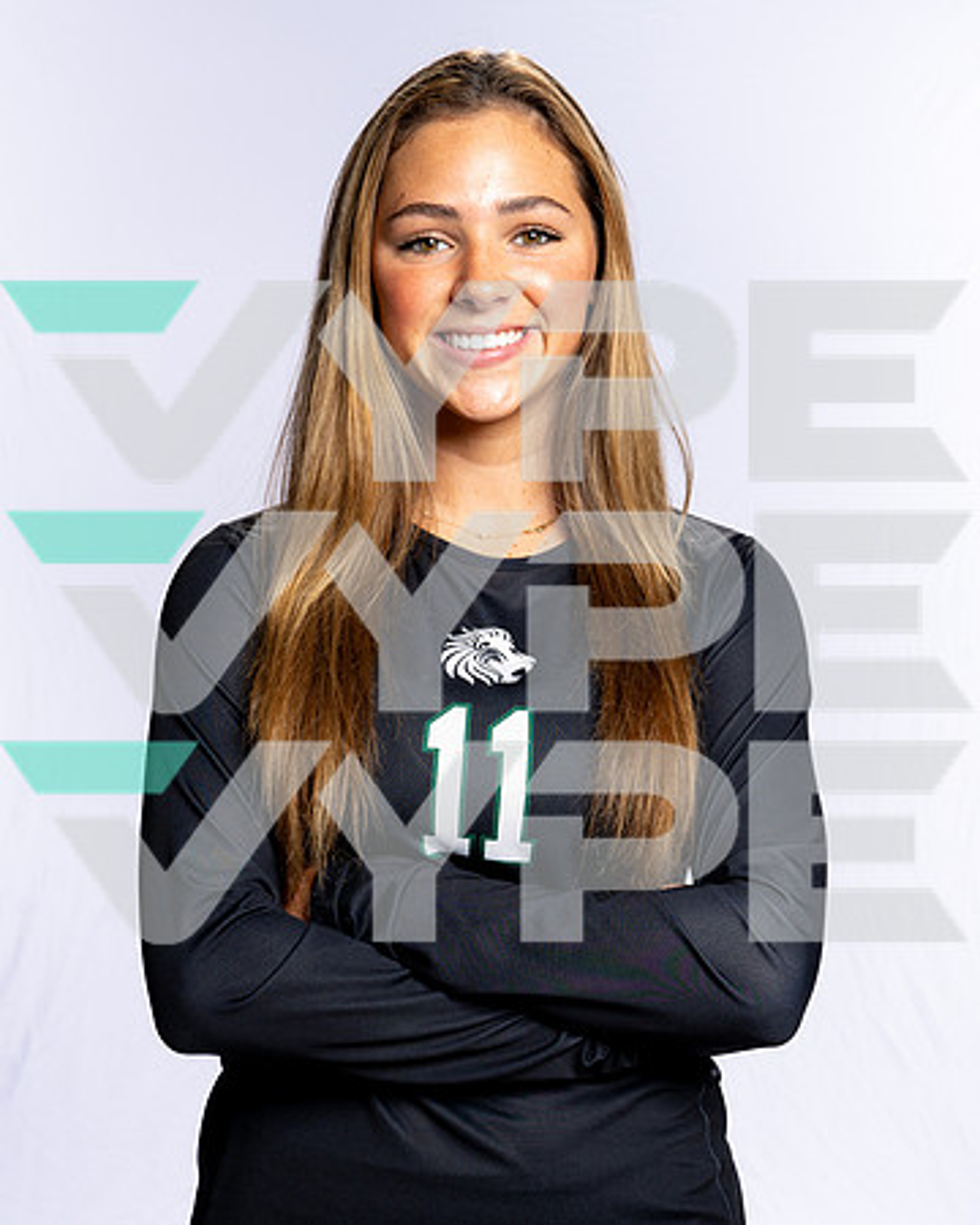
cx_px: 454
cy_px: 612
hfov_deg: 23.1
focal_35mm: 66
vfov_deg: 28.6
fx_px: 2399
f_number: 8
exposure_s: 1/250
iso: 160
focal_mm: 47
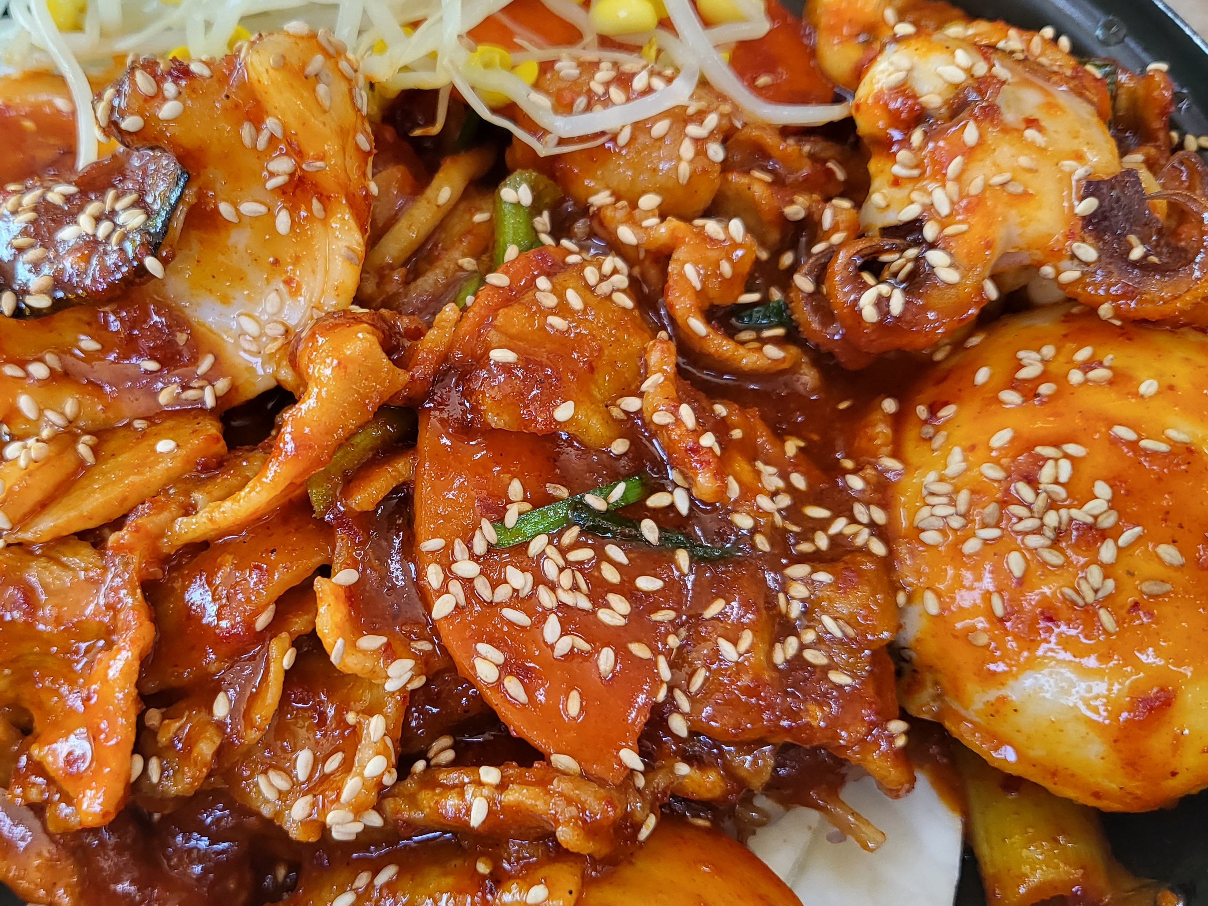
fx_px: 1326
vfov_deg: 37.7
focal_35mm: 38
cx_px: 493
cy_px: 464
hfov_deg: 48.7
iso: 100
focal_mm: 4.25
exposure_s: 1/120
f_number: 1.8
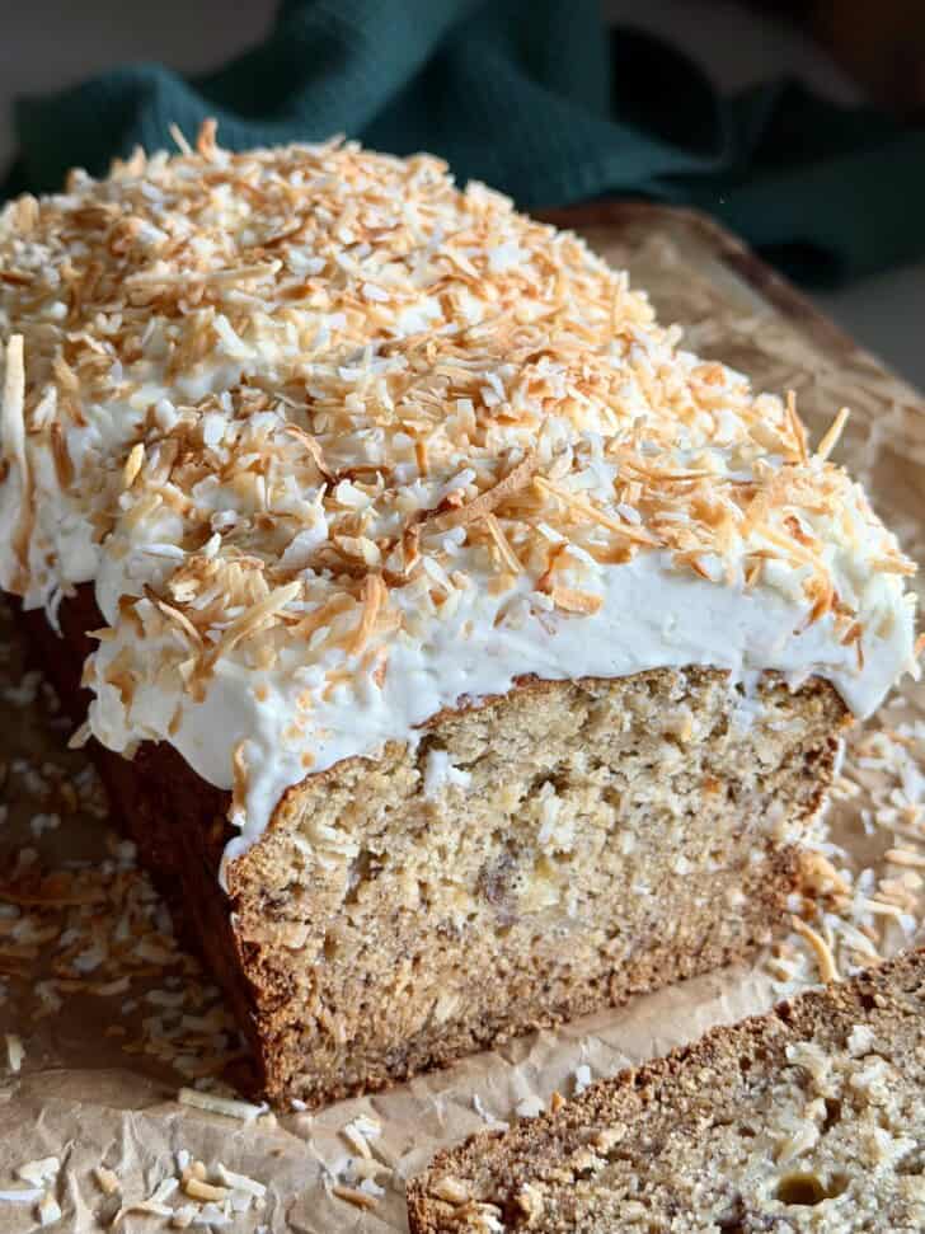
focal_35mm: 48
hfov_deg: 30.3
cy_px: 617
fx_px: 1711
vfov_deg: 39.7
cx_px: 462
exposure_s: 1/60
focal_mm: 6.8
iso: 100
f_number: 1.8
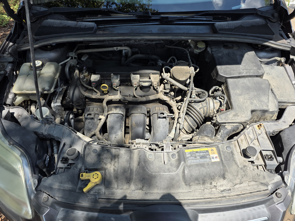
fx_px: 196
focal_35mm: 23
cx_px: 148
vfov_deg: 58.9
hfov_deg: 73.9
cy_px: 110
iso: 80
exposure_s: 1/1484
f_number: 1.7
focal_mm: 6.25
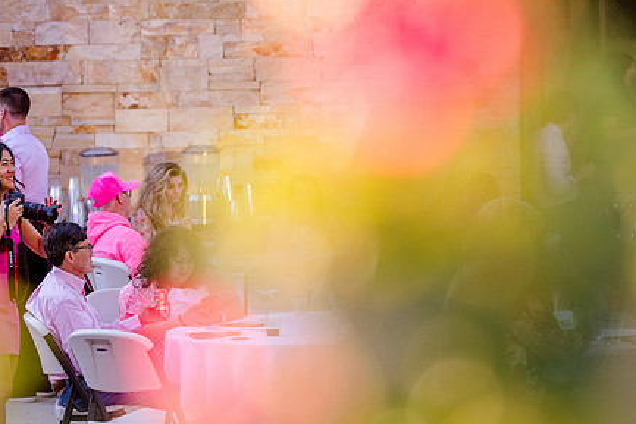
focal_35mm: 205
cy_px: 203
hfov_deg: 10.0
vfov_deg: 6.7
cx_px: 287
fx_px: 3623
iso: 1000
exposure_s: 1/1000
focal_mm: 130
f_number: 2.8
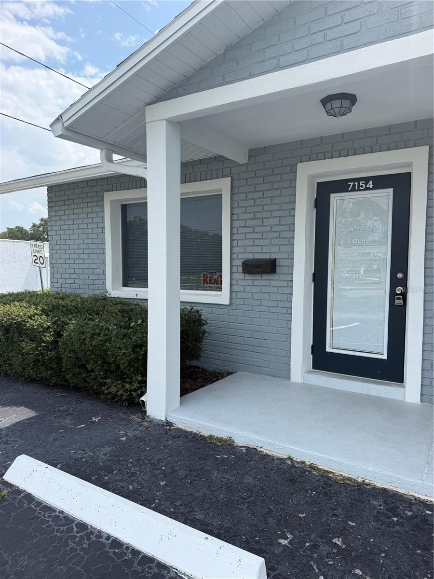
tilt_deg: -4.6
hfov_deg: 56.8
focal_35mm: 24
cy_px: 290
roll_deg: -1.4
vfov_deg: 71.6
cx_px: 217
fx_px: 401
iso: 80
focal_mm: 6.76
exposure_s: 1/4167
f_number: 1.78
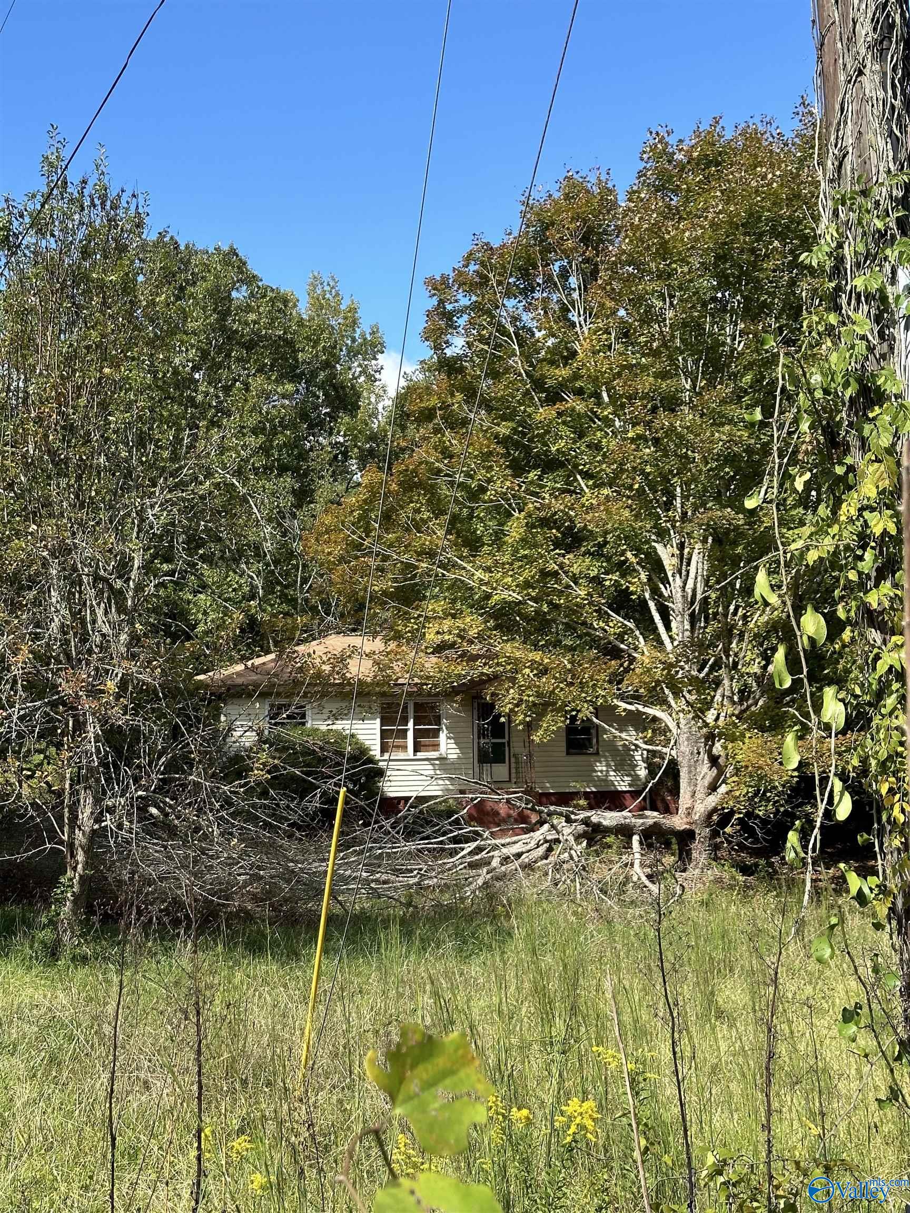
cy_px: 606
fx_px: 1682
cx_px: 455
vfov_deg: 39.7
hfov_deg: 30.3
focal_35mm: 48
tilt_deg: +6.2
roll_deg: +1.7
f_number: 1.78
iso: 64
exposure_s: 1/2410
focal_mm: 6.86
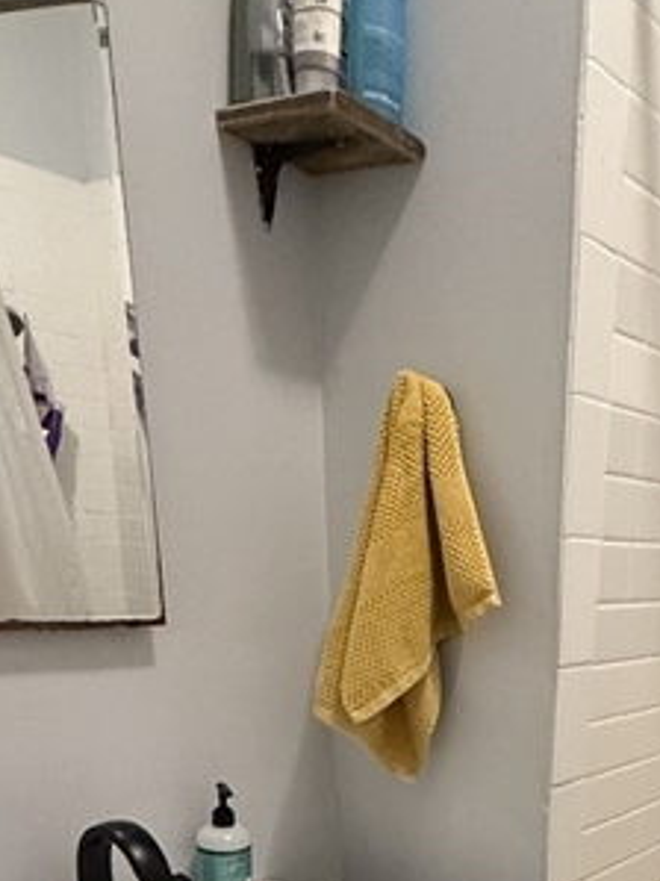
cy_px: 878
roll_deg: -4.3
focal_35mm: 36
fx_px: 916
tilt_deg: -20.2
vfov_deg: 44.0
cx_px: 604
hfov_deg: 36.9
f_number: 2.2
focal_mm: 2.22
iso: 640
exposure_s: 1/60
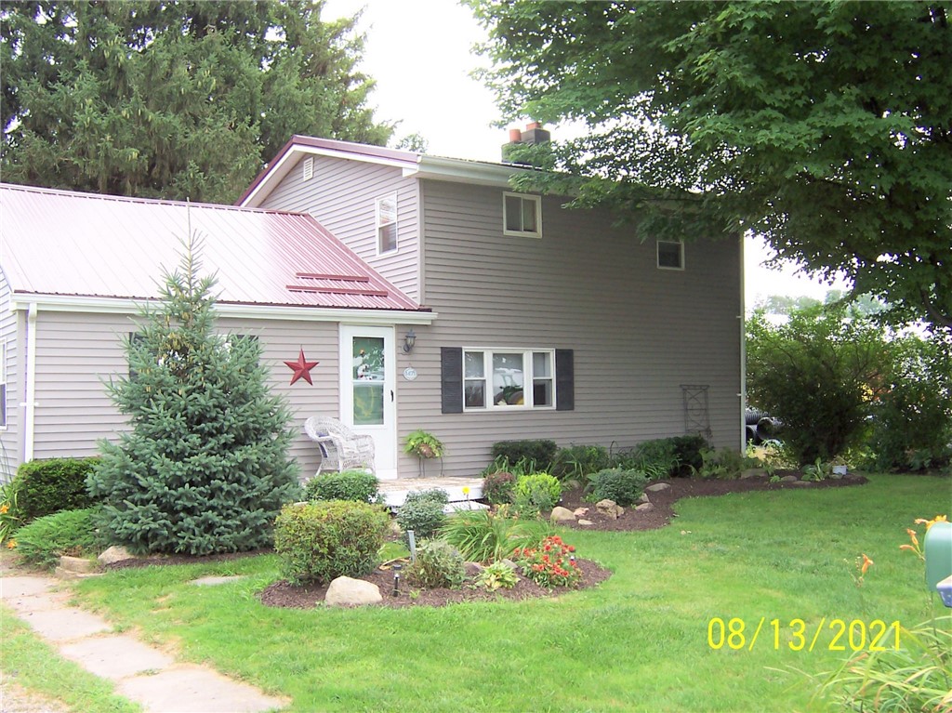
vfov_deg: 39.6
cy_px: 356
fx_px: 990
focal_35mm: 36
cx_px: 476
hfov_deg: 51.4
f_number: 3.4
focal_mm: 5.6
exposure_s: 1/250
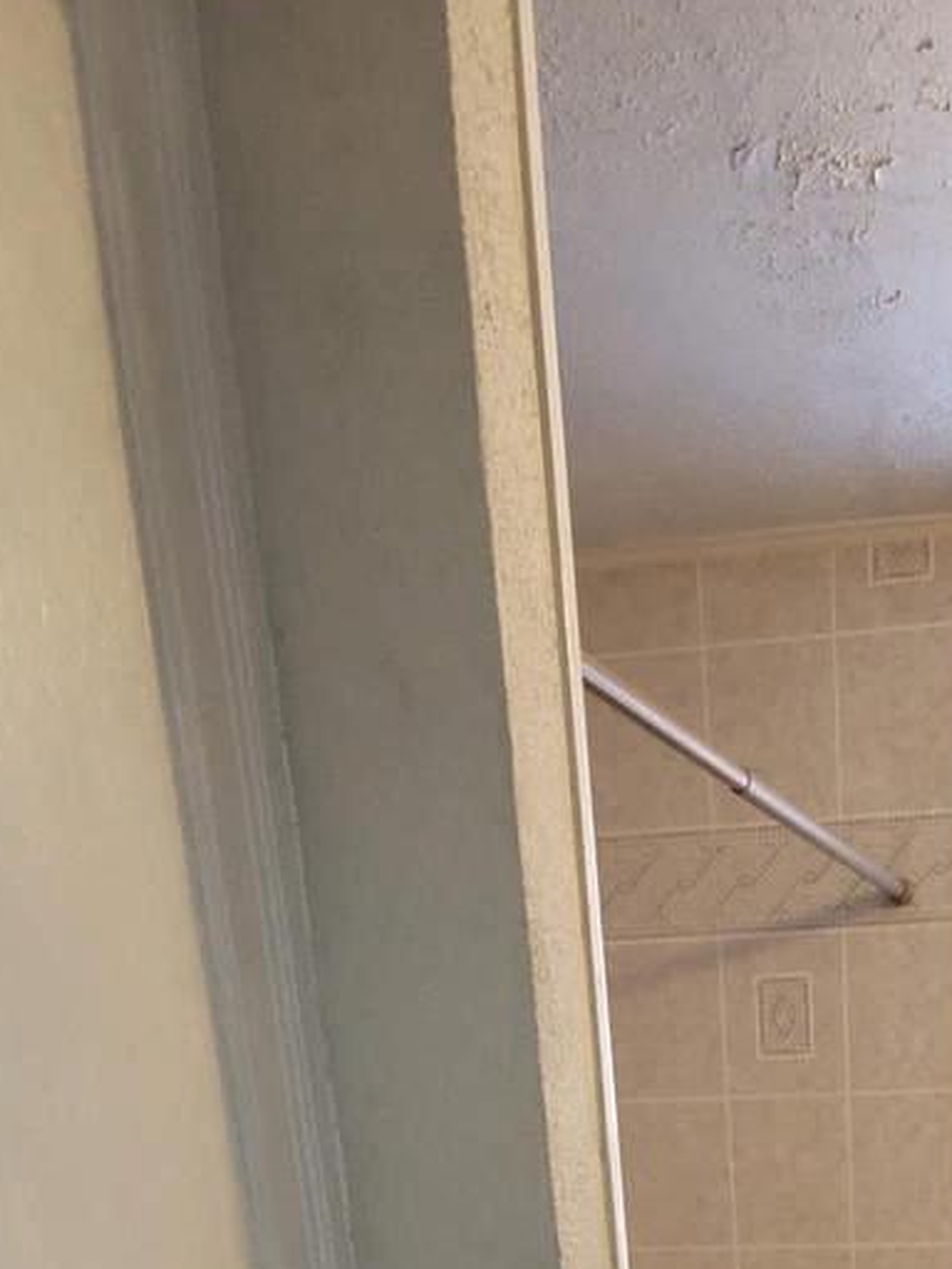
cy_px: 1658
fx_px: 1430
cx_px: 855
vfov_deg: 34.0
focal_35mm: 39
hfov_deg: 34.8
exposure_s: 1/59
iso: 125
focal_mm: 1.8
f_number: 2.2
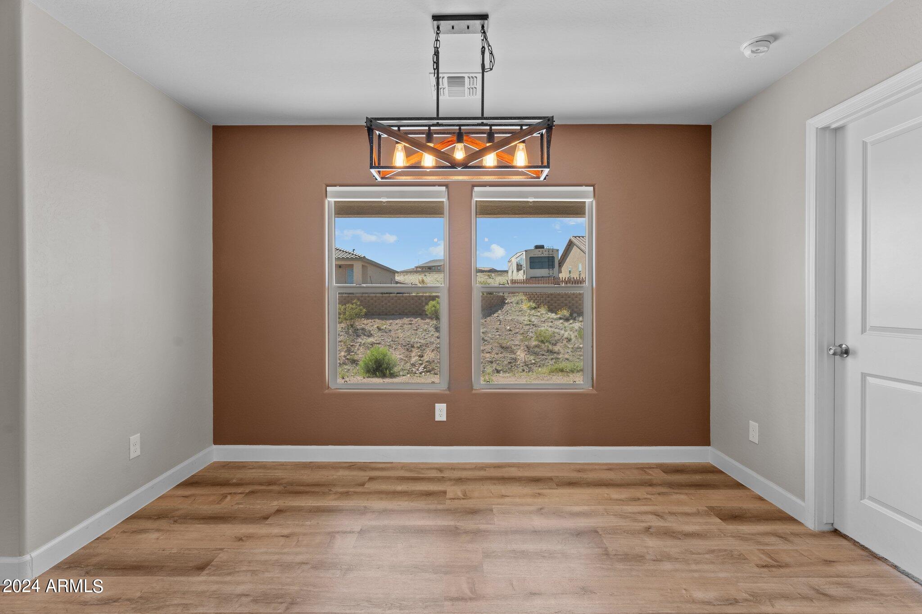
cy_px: 307
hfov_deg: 92.0
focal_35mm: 17
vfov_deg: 69.2
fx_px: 446
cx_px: 461
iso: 400
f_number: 8
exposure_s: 1/13
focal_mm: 17.4
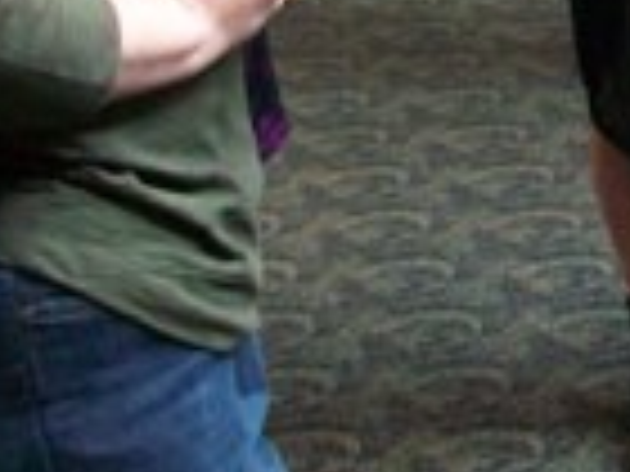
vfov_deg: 9.7
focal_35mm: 146
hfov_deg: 11.9
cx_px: 1310
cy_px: -355
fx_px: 2657
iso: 160
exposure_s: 1/30
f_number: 2.8
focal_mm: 5.7
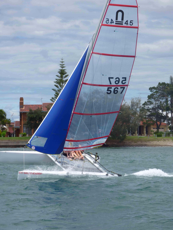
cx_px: 86
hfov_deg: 10.5
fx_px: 940
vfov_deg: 14.0
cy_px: 115
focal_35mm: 141
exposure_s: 1/500
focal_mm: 25.24
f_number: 7.1
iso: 100
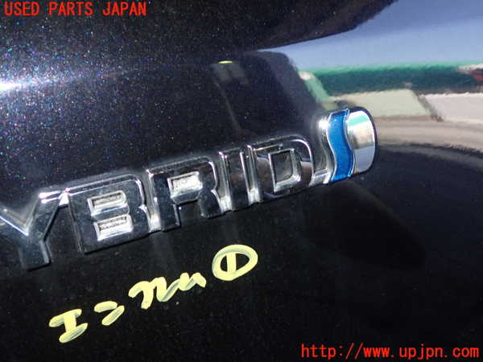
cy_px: 181
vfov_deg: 39.7
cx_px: 242
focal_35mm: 36
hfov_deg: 51.4
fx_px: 502
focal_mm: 6.37
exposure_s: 1/40
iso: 320
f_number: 7.1
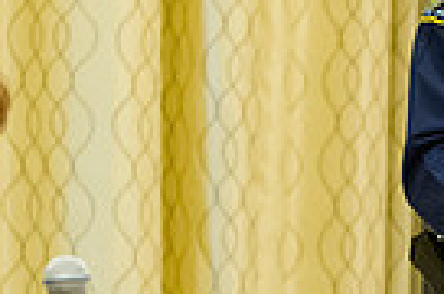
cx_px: 480
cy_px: 183
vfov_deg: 3.1
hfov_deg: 4.7
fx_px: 5365
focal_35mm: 436
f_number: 2.8
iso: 3200
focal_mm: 102
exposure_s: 1/50
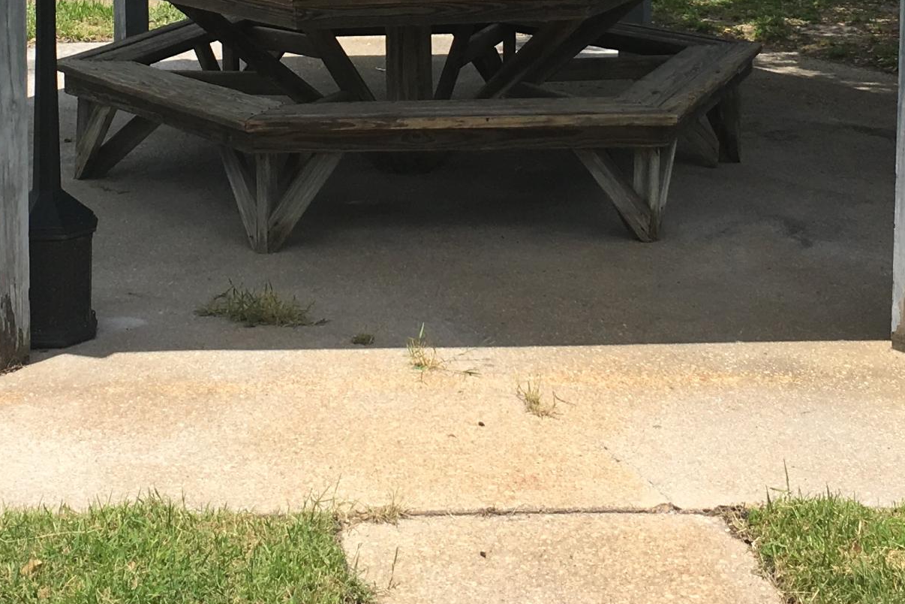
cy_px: -95
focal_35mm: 75
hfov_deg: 27.0
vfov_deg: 17.4
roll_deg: -0.5
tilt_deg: -3.9
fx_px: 1885
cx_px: 398
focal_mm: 4.15
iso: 25
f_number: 2.2
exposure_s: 1/1748
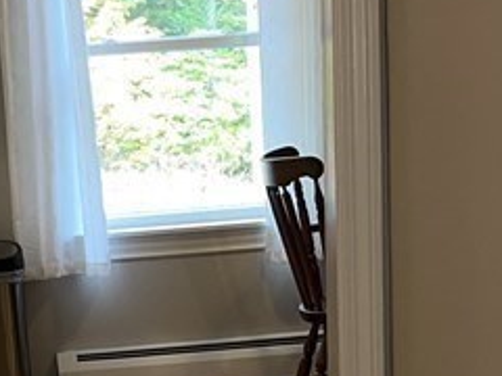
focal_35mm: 111
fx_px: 1610
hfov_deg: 17.6
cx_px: 107
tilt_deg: -17.7
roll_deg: +4.4
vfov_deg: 12.6
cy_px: 570
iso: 32
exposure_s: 1/32
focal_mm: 5.1
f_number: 1.6
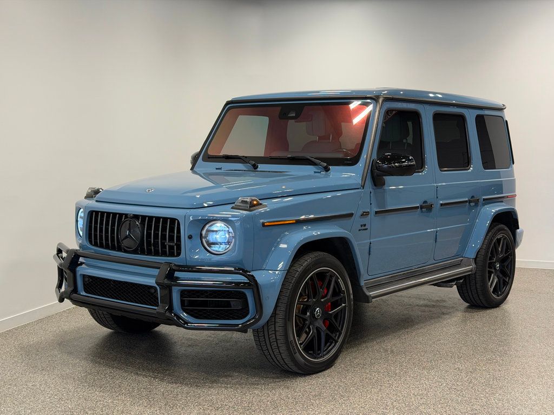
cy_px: 208
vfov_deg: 30.3
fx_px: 768
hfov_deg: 39.7
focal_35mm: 48
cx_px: 277
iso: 50
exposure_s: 1/210
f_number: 1.78
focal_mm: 6.76
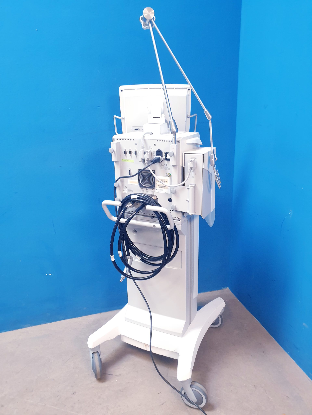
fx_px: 312
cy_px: 208
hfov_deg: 53.1
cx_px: 156
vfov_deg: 67.3
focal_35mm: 26
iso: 250
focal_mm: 4.3
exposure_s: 1/33
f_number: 2.4
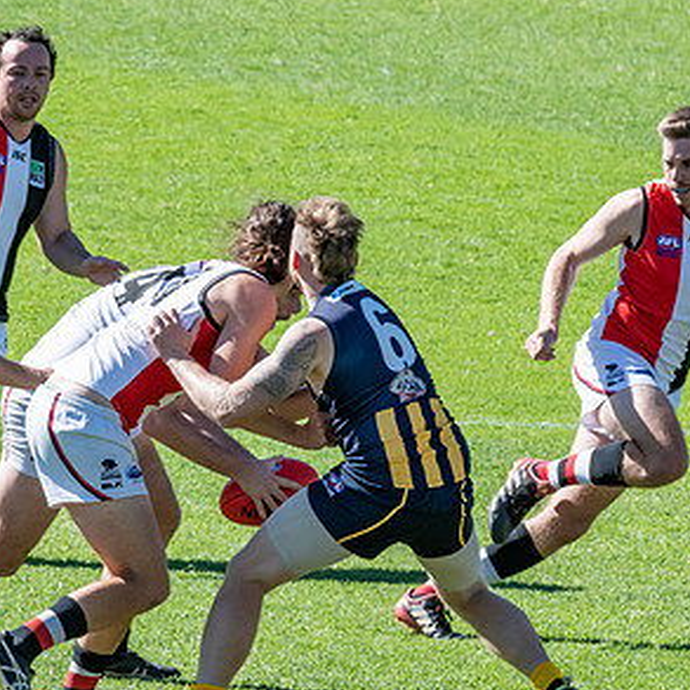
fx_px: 19575
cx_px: 140
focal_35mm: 868
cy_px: 414
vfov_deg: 2.0
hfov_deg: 2.0
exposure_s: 1/1000
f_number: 14
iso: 800
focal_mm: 320
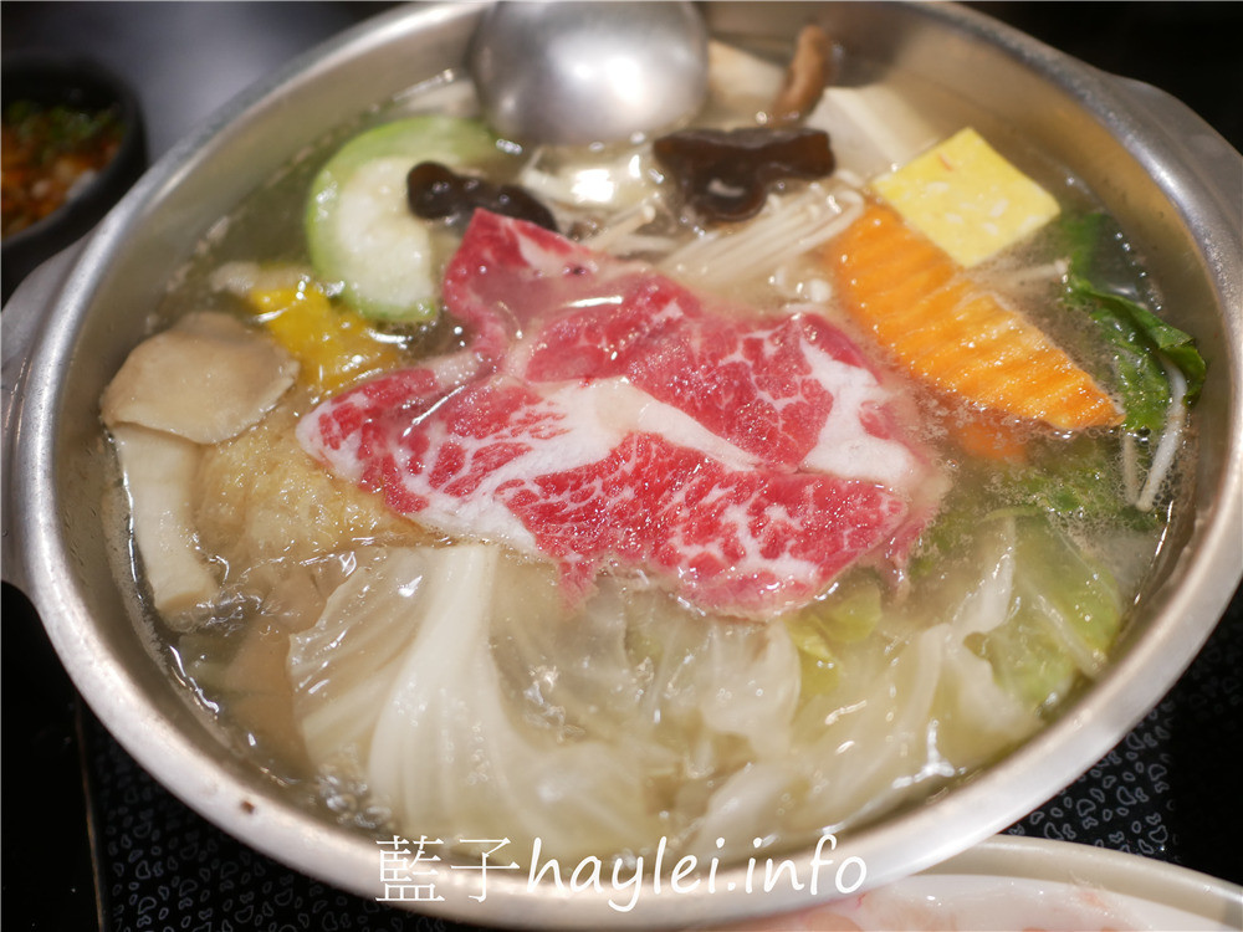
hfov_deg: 60.0
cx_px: 622
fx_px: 1077
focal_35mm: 30
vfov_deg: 46.8
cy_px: 466
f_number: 1.7
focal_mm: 15
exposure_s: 1/60
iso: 320
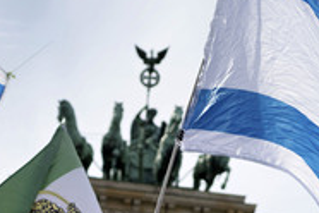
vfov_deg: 10.9
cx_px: 311
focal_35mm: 126
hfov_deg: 16.0
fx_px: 1116
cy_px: 94
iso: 160
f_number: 2.8
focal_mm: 35
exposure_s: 1/5000
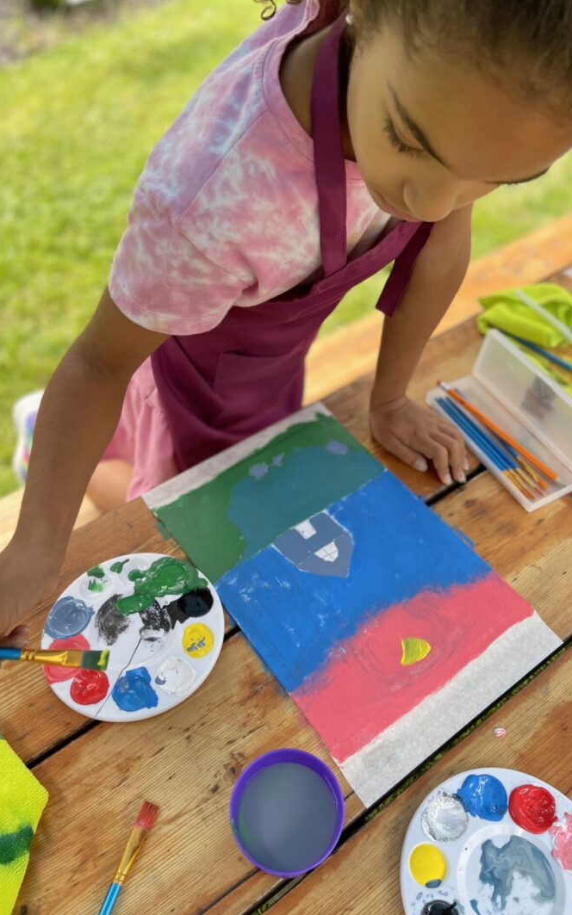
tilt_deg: -51.4
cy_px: 452
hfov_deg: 44.5
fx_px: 699
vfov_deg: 66.5
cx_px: 310
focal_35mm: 28
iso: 40
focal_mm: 5.1
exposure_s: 1/215
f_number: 1.6
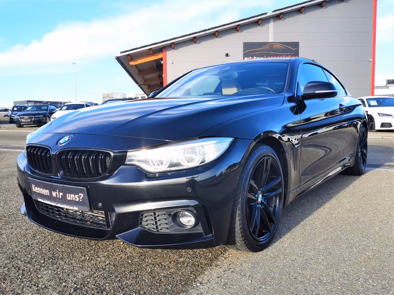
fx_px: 341
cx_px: 197
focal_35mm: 30
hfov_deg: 60.0
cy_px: 148
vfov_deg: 46.8
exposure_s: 1/794
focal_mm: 5.58
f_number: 1.8
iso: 50
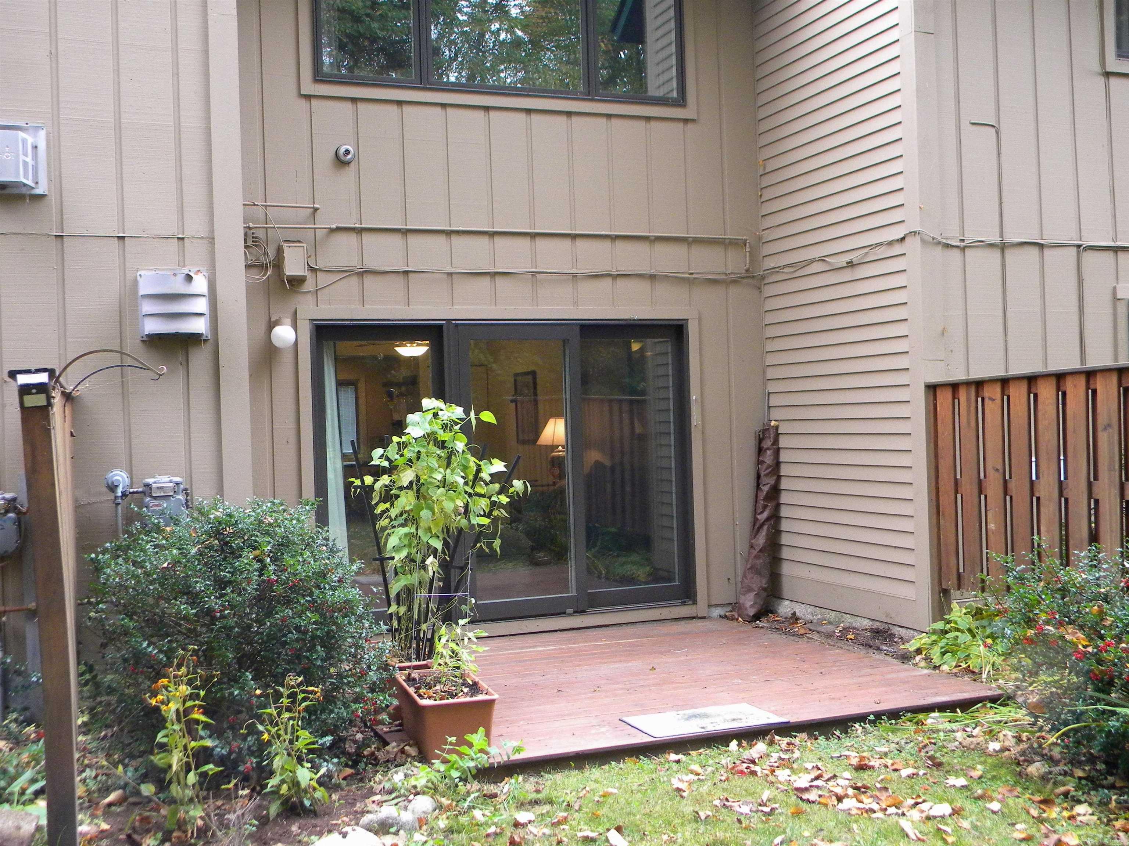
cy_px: 423
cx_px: 564
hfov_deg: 51.4
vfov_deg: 39.7
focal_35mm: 36
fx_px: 1174
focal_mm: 6.4
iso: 351
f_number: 3.7
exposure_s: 1/60
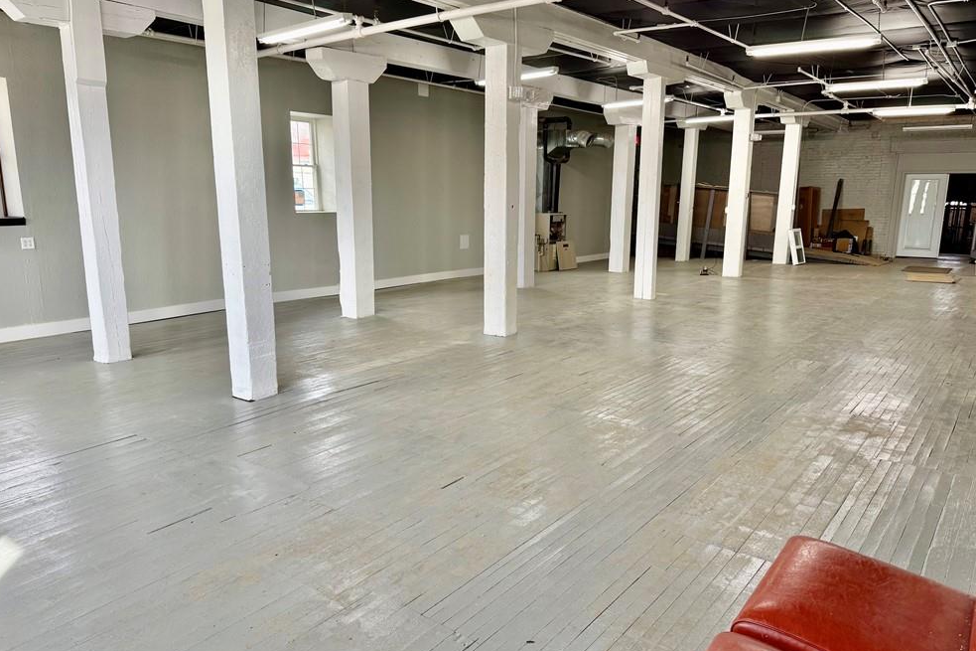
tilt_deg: -12.5
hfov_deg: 69.4
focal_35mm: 26
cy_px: 347
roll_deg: -0.5
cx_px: 499
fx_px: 705
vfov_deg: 49.5
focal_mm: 6.76
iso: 125
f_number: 1.78
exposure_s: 1/120
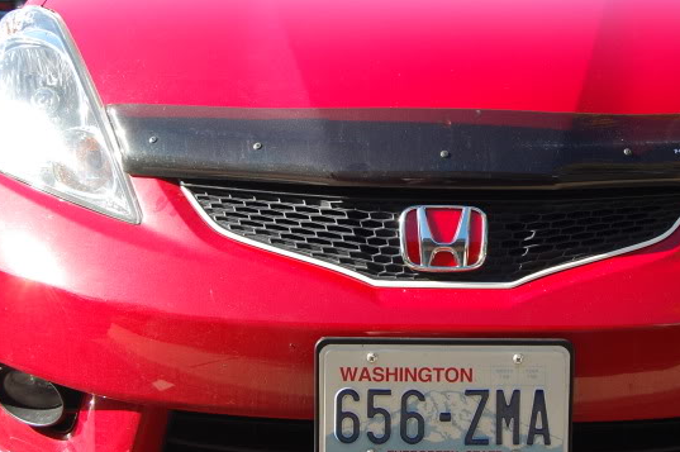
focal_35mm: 67
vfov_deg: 20.2
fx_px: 1264
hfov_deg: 30.0
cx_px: 430
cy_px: 153
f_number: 6.3
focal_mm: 30
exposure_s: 1/160
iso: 200
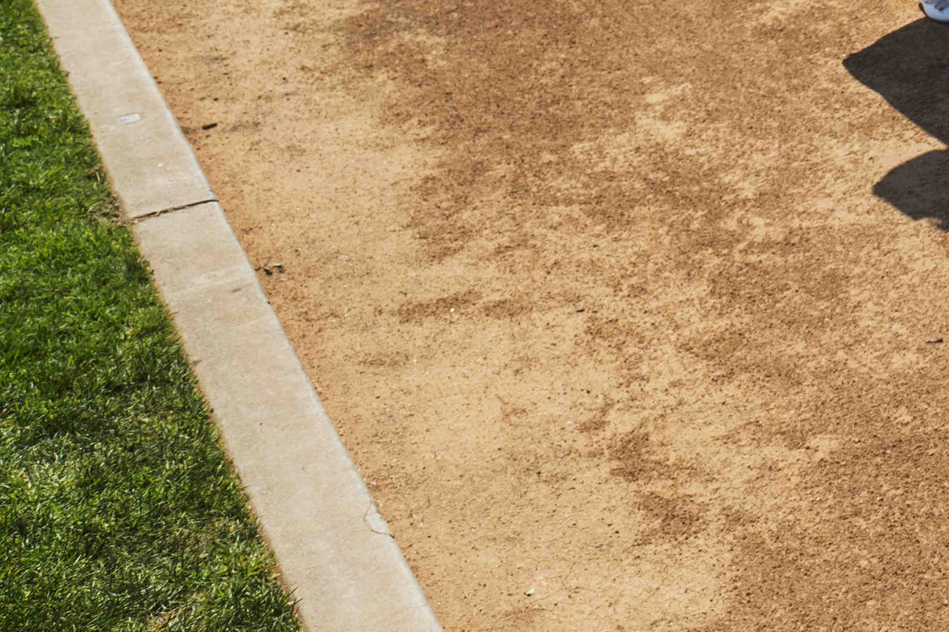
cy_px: -517
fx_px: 2847
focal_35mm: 108
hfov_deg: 15.9
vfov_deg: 11.7
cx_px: 1754
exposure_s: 1/1000
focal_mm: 24
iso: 200
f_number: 5.6
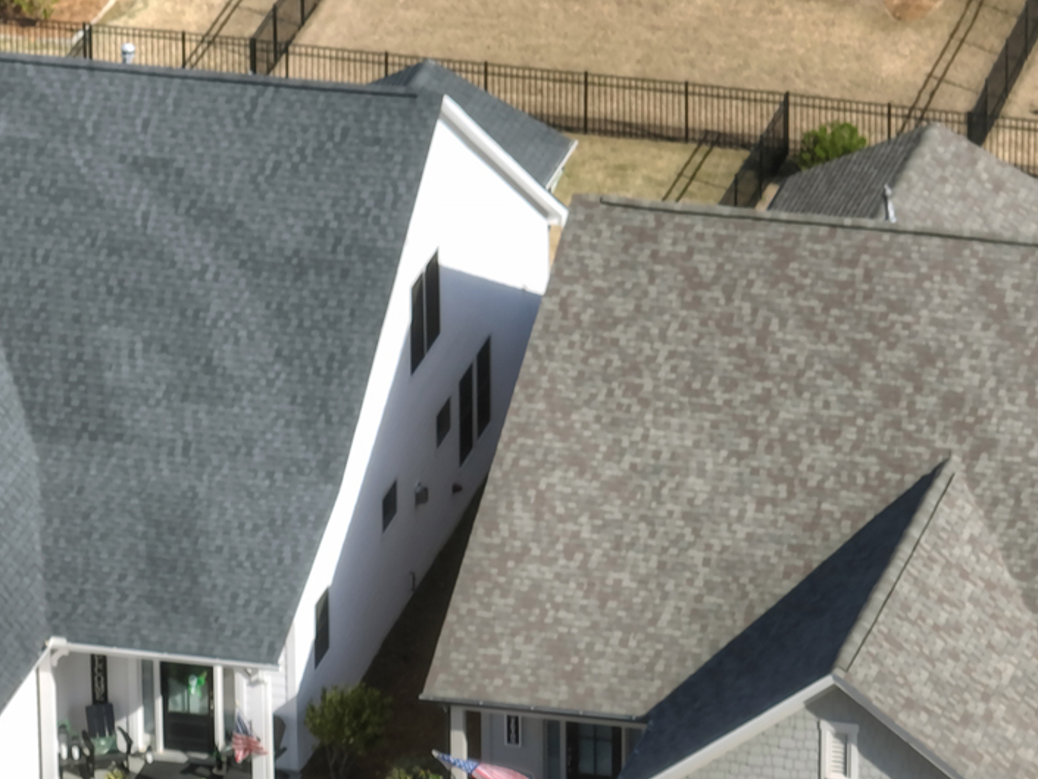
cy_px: 723
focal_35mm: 304
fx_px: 9119
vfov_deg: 4.9
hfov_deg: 6.5
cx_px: 756
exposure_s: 1/40
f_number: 4.4
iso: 100
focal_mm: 29.9
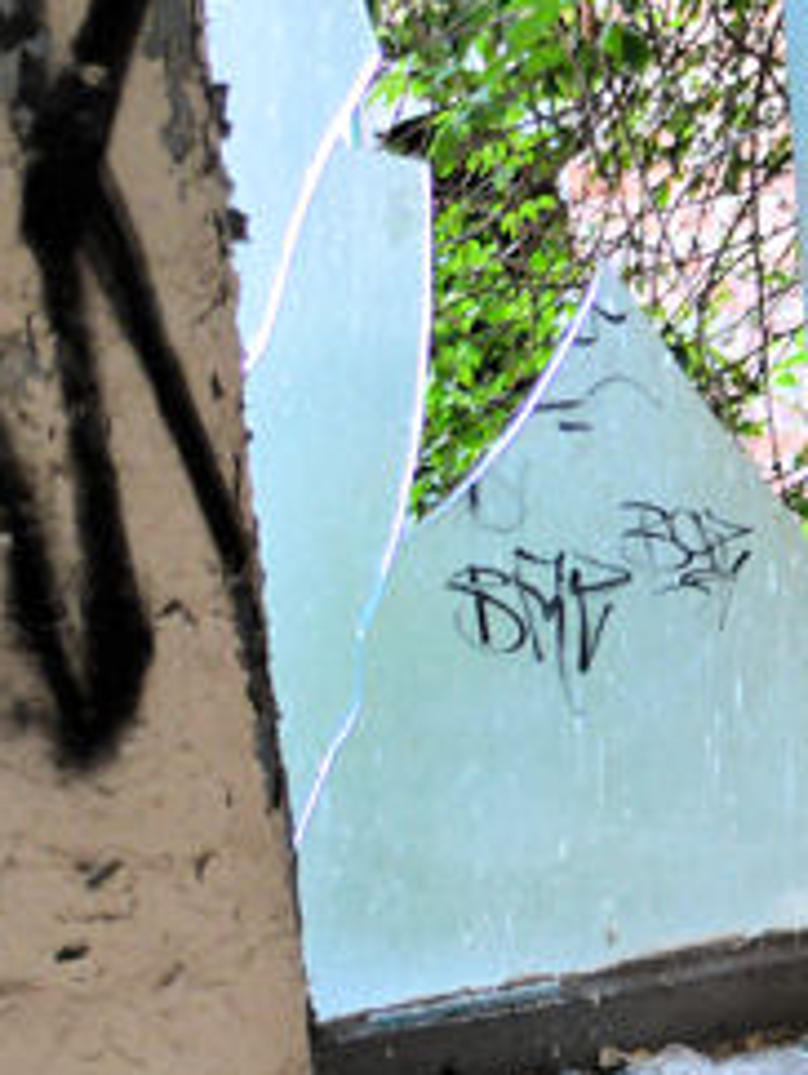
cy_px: 1362
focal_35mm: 119
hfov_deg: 10.3
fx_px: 3697
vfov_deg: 15.8
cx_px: 2140
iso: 720
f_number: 1.8
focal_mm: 20
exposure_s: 1/60
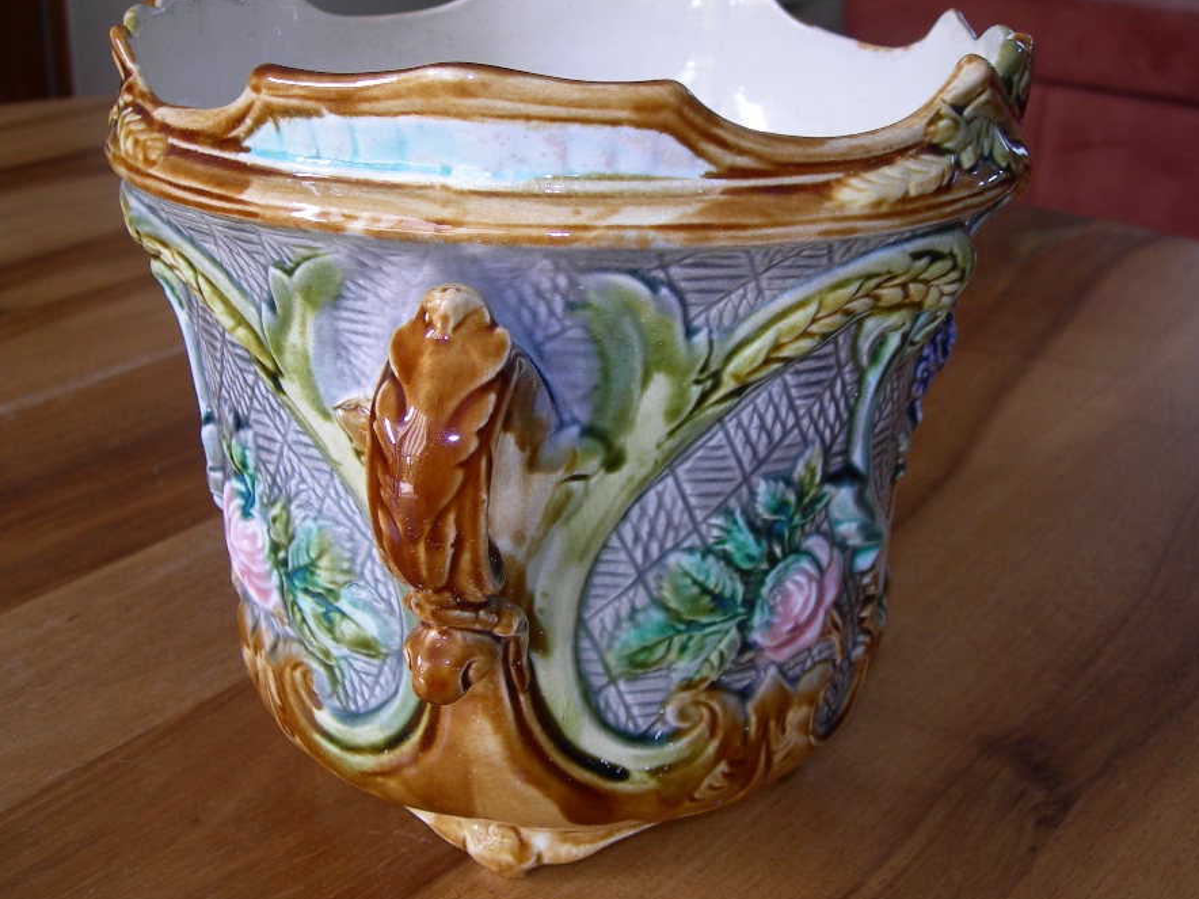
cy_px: 485
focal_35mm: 44
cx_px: 618
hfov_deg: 42.9
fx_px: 1524
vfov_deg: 32.9
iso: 50
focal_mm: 7.8
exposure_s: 1/30
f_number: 2.8
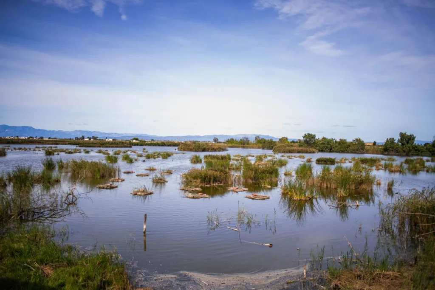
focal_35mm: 28
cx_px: 218
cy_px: 145
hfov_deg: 65.5
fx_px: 338
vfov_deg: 46.4
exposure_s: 1/8000
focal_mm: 28
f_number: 2.8
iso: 1250
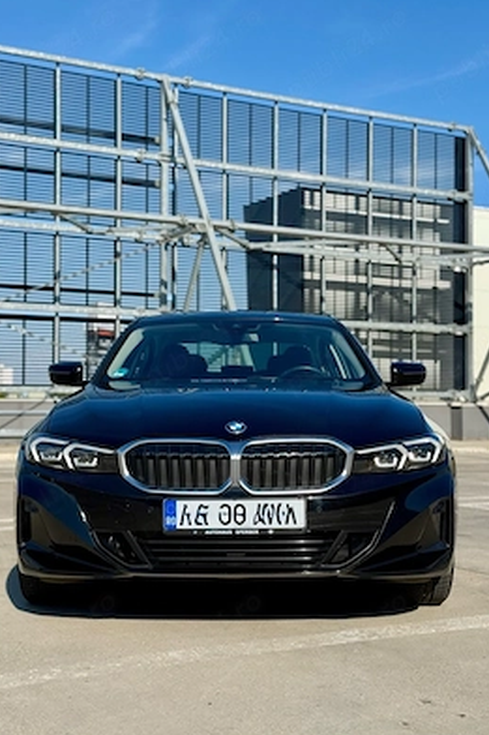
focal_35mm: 51
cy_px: 369
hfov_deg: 26.5
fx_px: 1040
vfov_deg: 38.9
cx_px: 238
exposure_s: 1/3226
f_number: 1.78
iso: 64
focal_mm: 6.76
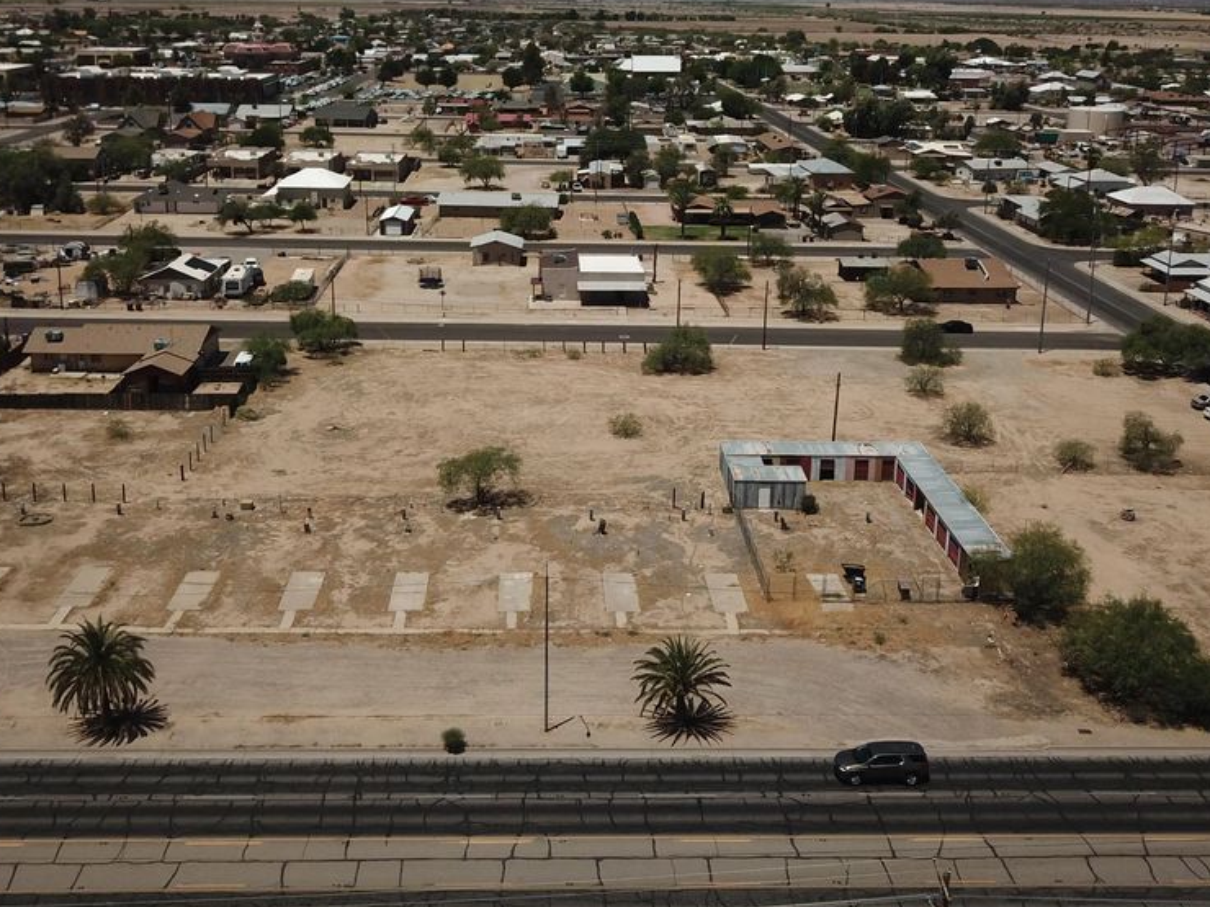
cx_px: 603
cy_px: 297
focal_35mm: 36
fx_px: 1258
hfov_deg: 51.4
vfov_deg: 39.2
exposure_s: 1/3704
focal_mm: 4.73
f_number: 2.2
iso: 100
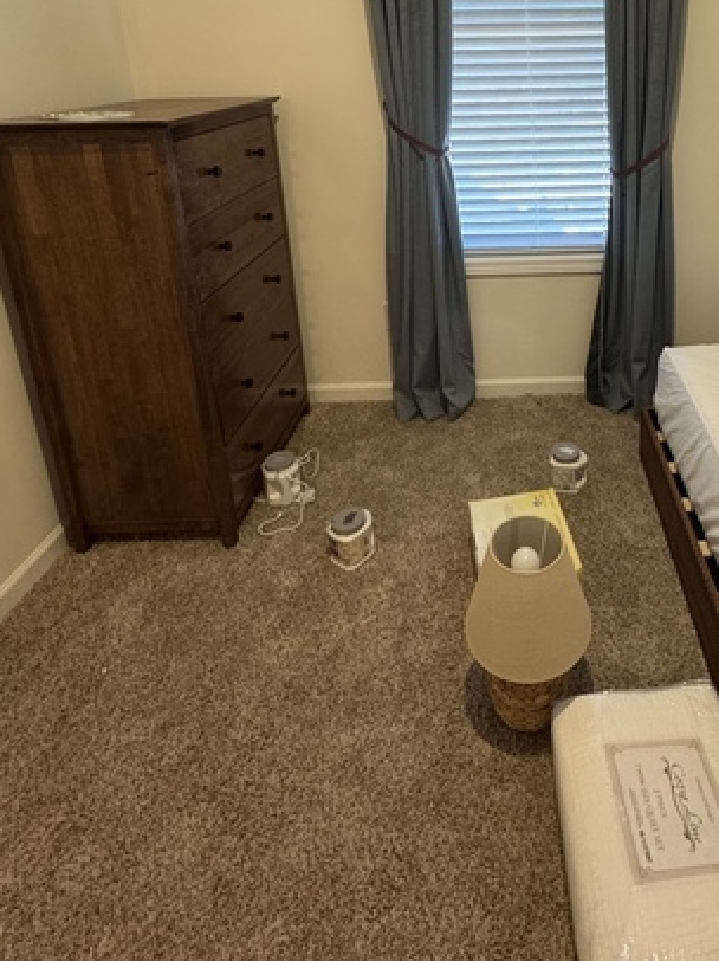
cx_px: 532
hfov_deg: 56.2
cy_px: 209
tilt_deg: -14.0
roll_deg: +1.5
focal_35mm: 23
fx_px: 638
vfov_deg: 67.8
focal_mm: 2.22
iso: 200
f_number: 2.2
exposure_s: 1/60
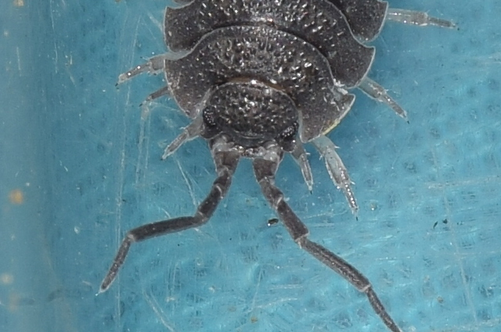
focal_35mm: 210
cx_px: 250
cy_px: 166
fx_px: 2917
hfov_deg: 9.8
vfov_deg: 6.5
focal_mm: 140
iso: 100
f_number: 13
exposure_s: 1/160
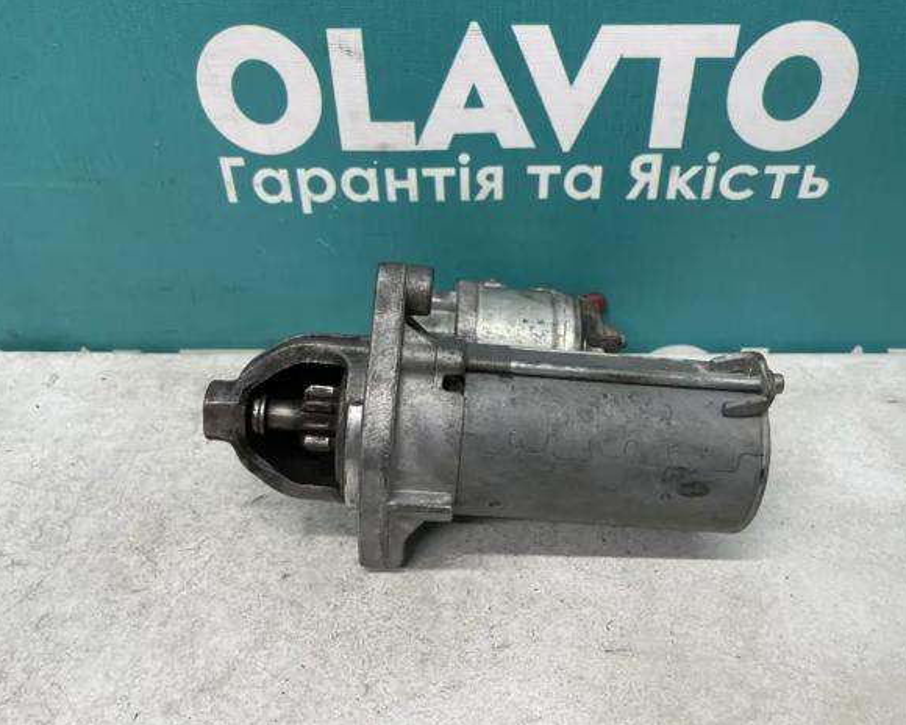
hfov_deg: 62.2
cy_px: 369
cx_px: 465
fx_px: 751
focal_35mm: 28
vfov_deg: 51.5
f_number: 1.6
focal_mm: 4.2
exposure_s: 1/100
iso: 100
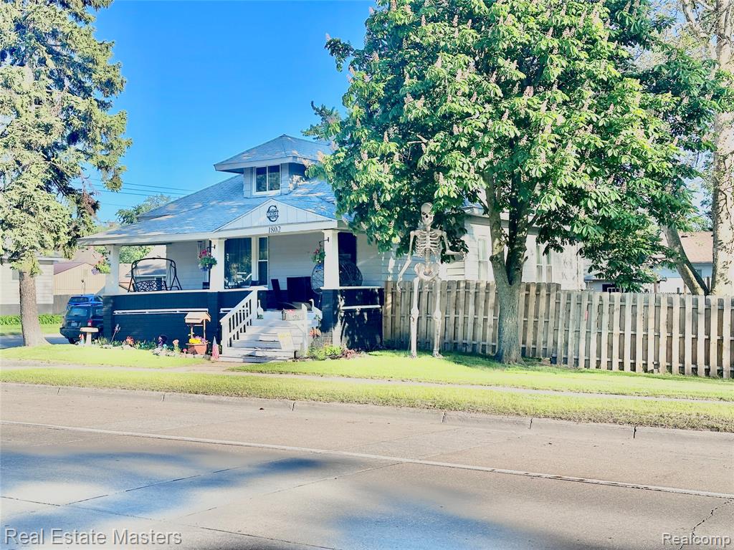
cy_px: 275
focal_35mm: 48
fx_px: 1018
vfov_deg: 30.3
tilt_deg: +1.9
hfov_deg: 39.7
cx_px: 367
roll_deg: +0.0
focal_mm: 6.86
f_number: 1.78
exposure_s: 1/2203
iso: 64
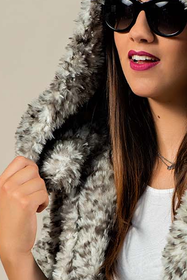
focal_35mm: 266
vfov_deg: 7.7
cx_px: 187
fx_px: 2072
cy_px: 156
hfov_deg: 5.2
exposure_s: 1/250
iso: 500
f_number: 6.3
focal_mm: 105
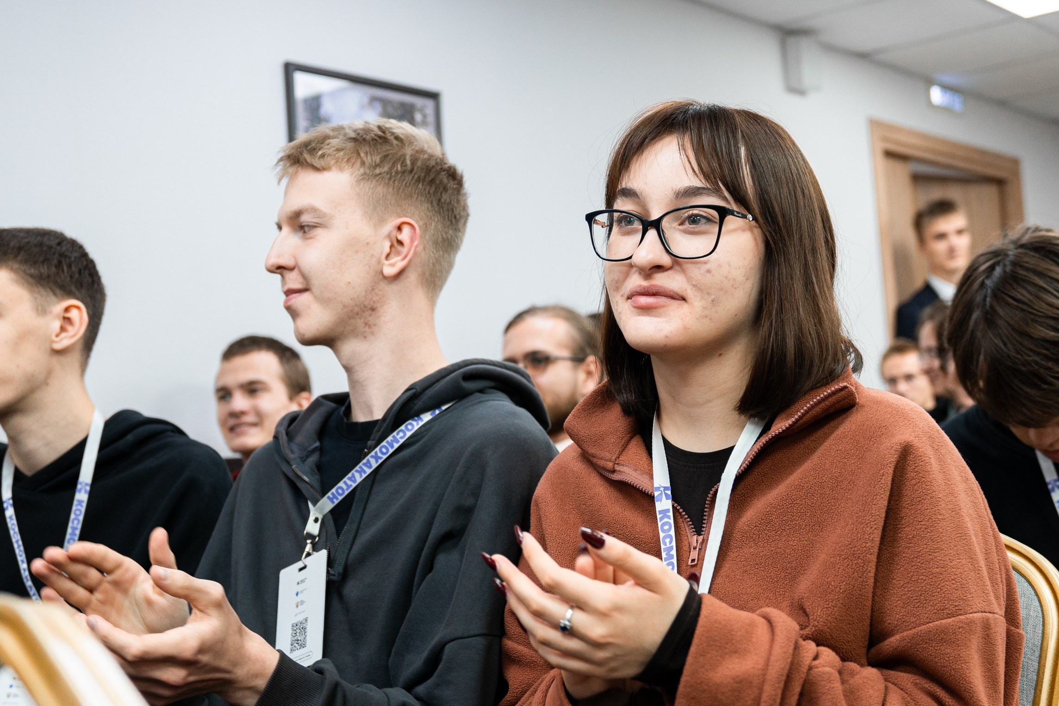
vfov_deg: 27.7
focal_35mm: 49
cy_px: 357
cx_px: 528
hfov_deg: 40.6
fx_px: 1431
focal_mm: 31.1
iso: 640
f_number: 2.8
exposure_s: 1/125
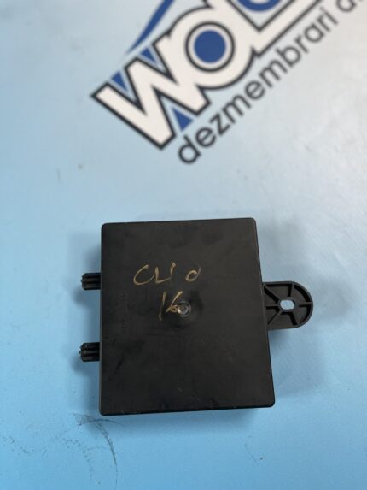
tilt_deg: -72.4
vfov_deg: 67.3
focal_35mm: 26
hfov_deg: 53.1
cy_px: 245
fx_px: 367
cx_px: 184
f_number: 1.6
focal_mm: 5.1
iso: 125
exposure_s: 1/90
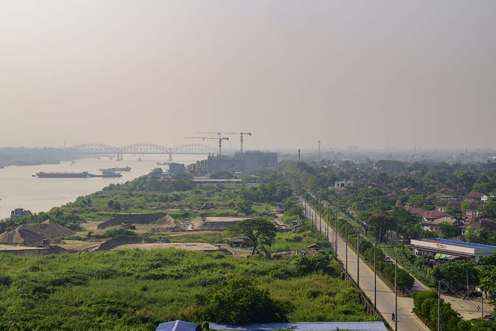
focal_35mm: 70
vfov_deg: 19.5
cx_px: 248
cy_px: 166
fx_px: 964
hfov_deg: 28.8
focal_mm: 70
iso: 220
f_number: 11
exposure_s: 1/640
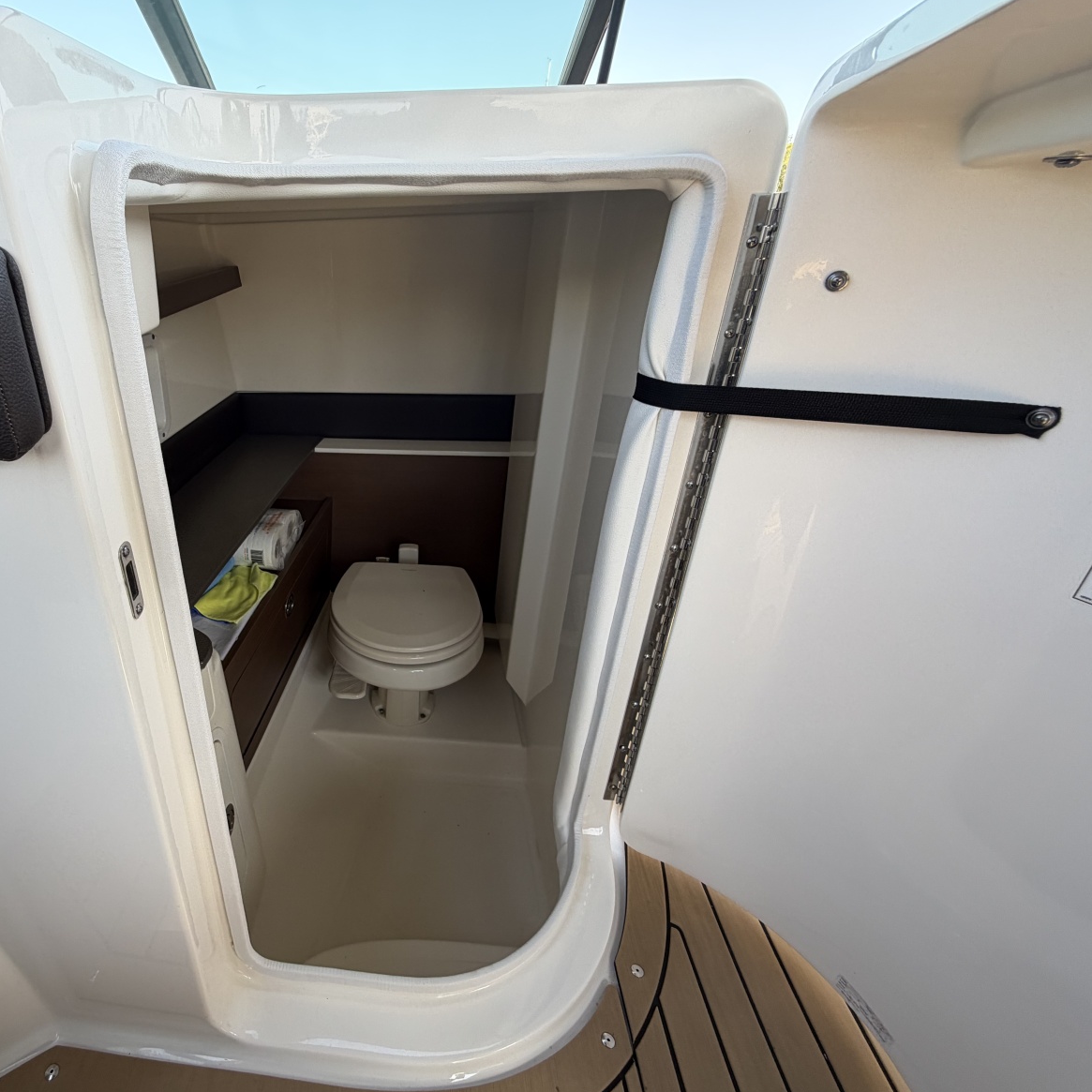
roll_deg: +1.9
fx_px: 607
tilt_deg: -25.4
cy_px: 554
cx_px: 344
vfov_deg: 84.0
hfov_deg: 80.5
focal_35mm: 17
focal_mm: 2.22
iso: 40
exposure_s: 1/149
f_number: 2.2
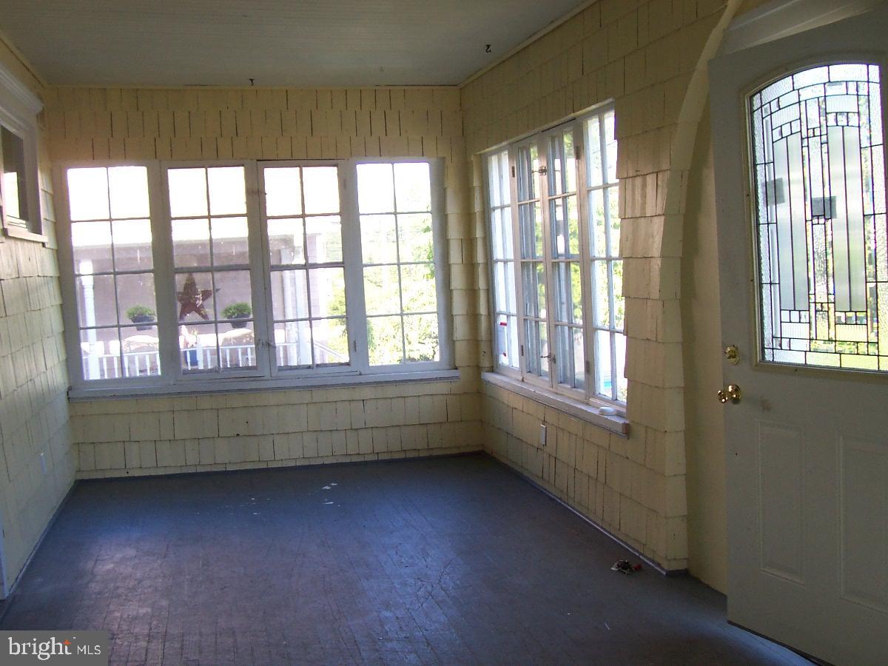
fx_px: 949
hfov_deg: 50.1
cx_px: 444
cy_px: 333
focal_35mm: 37
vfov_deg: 38.7
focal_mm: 5.6
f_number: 2.8
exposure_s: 1/90
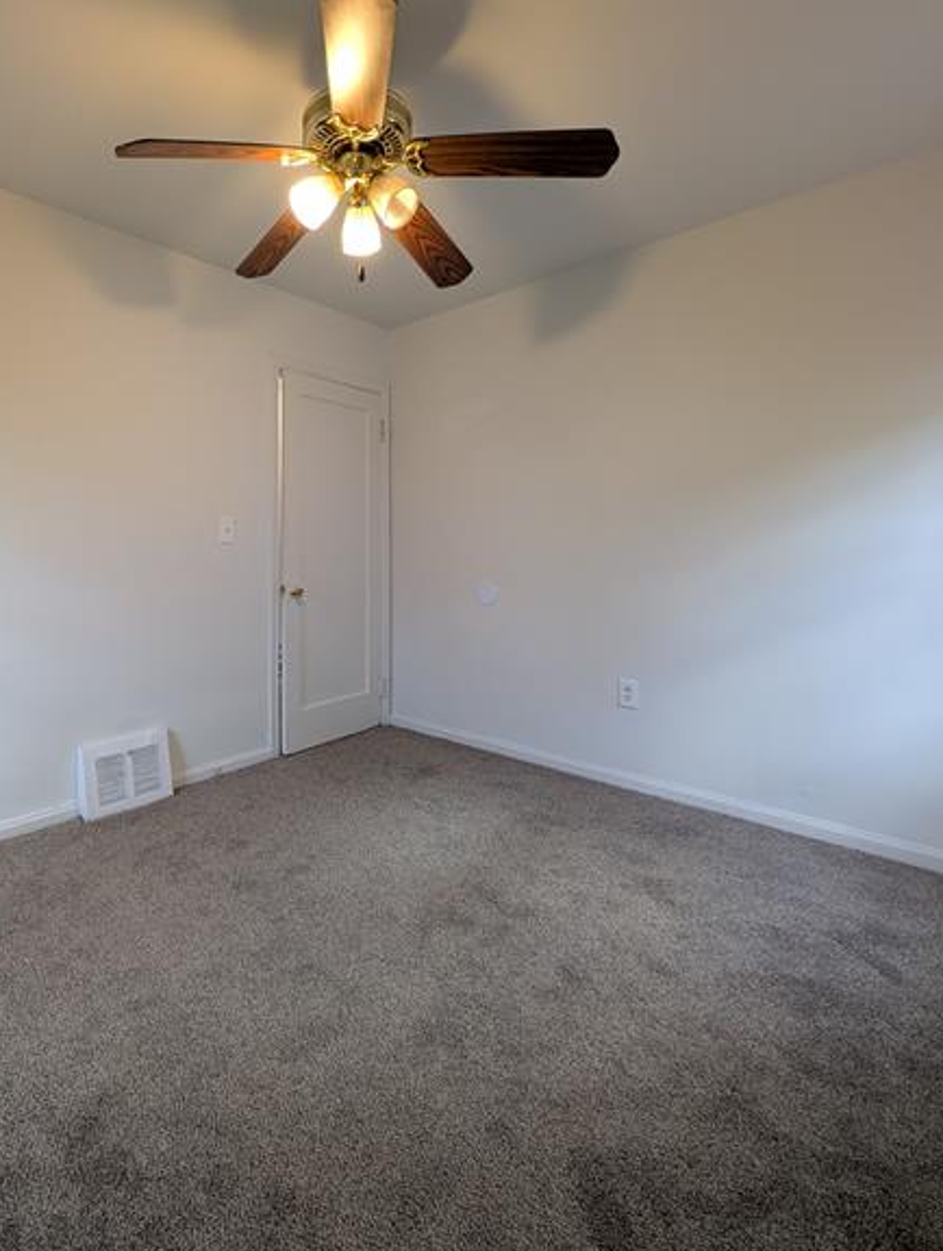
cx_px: 363
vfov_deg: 94.0
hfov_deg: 77.1
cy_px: 554
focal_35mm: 16
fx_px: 579
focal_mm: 2.23
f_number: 1.95
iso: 53
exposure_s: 1/24
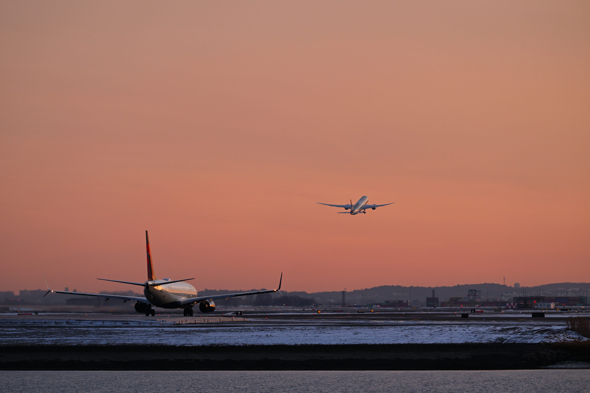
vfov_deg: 4.9
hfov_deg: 7.4
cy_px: 196
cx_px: 295
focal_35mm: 280
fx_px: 4589
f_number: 6.3
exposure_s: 1/250
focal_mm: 280
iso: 640
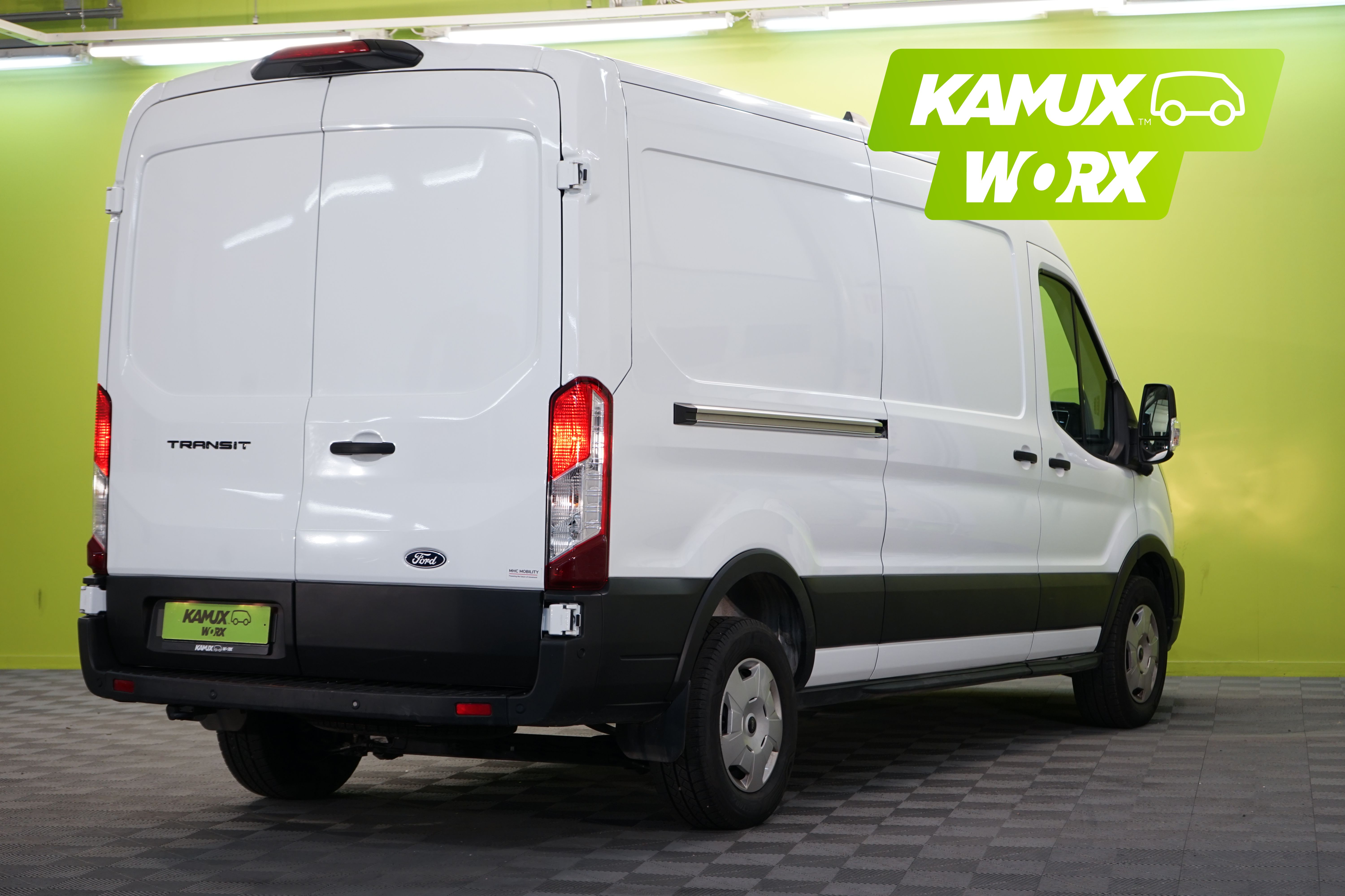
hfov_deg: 28.8
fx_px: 2615
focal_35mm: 70
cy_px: 448
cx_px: 672
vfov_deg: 19.5
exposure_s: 1/30
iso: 400
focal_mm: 70
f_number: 5.6
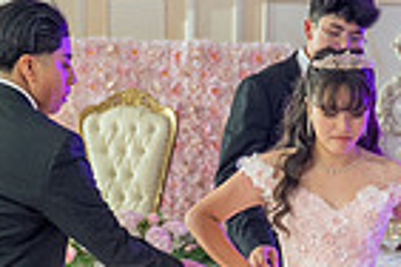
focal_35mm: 115
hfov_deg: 17.8
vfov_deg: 11.4
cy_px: 405
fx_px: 1281
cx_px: 251
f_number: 2.8
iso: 400
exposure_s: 1/100
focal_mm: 24
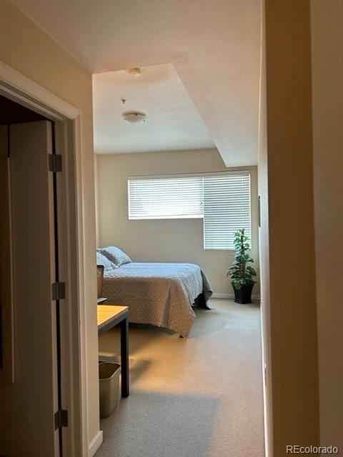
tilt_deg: +0.7
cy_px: 228
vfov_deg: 67.3
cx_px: 172
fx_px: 344
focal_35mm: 26
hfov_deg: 53.1
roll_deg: +0.2
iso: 250
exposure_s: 1/60
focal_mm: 5.7
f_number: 1.5
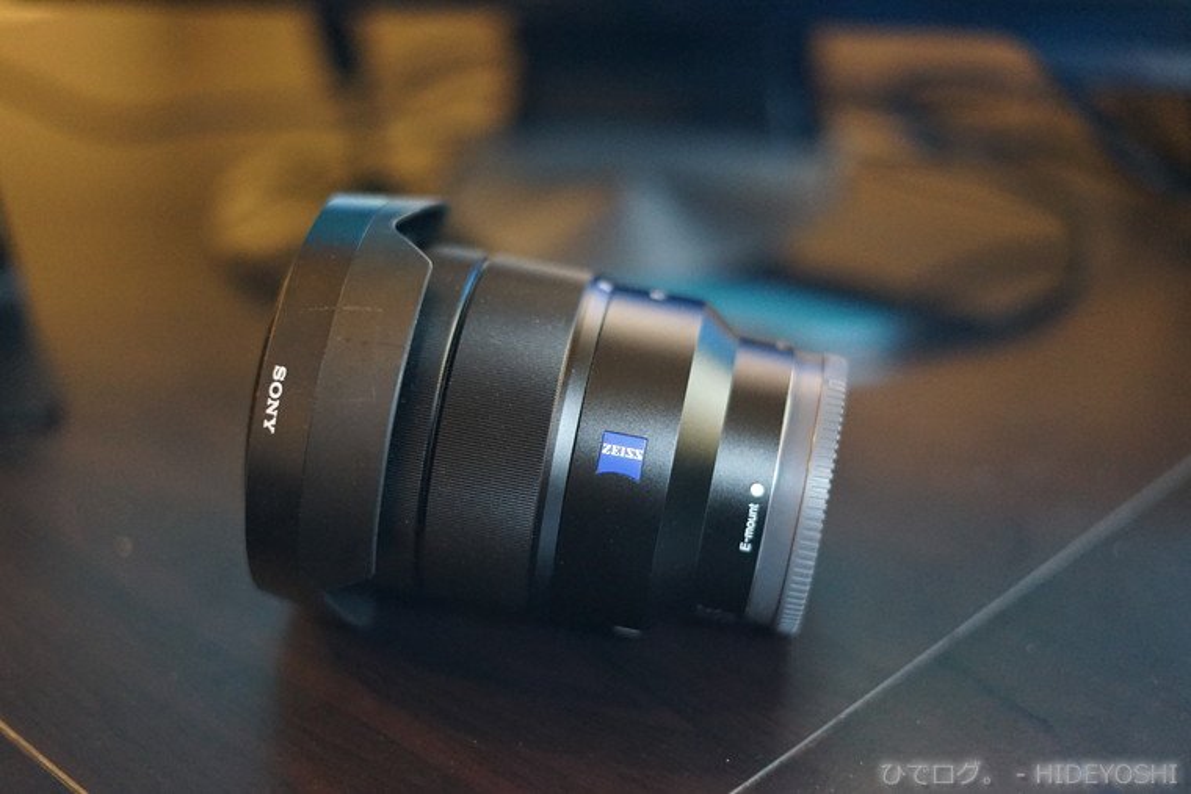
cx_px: 596
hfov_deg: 39.6
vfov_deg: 27.0
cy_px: 397
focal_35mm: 50
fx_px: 1654
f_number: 1.8
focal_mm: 50
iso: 6400
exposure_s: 1/40
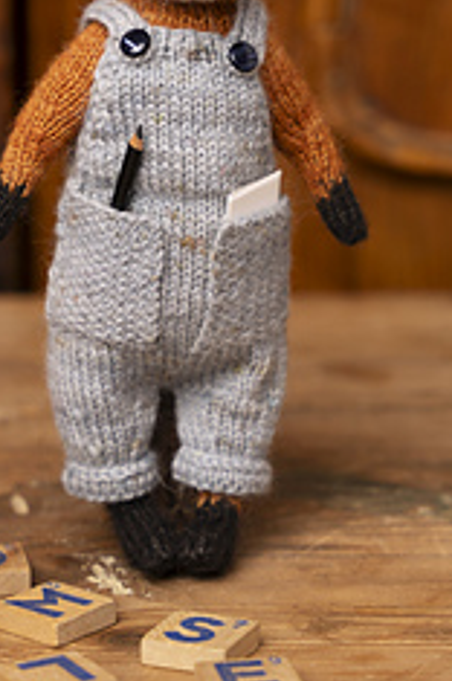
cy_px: 209
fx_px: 2814
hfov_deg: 9.2
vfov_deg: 13.8
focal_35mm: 149
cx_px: 120
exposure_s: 1/250
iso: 100
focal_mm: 70
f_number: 4.5
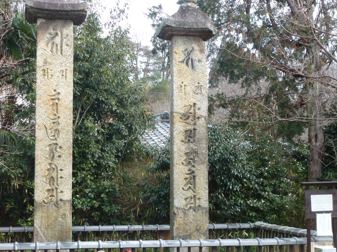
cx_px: 137
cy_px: 122
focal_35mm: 63
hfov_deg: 30.7
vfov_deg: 23.3
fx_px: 613
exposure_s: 1/80
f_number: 4.1
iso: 100
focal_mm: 8.7
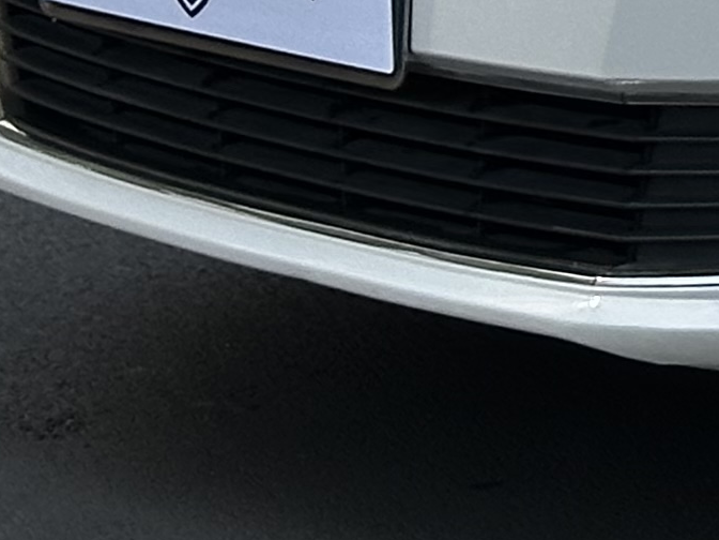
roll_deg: +0.5
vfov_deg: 5.0
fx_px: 5982
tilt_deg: -3.4
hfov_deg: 6.4
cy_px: -902
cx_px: 1923
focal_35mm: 288
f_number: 1.78
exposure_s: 1/3155
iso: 64
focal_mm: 6.86
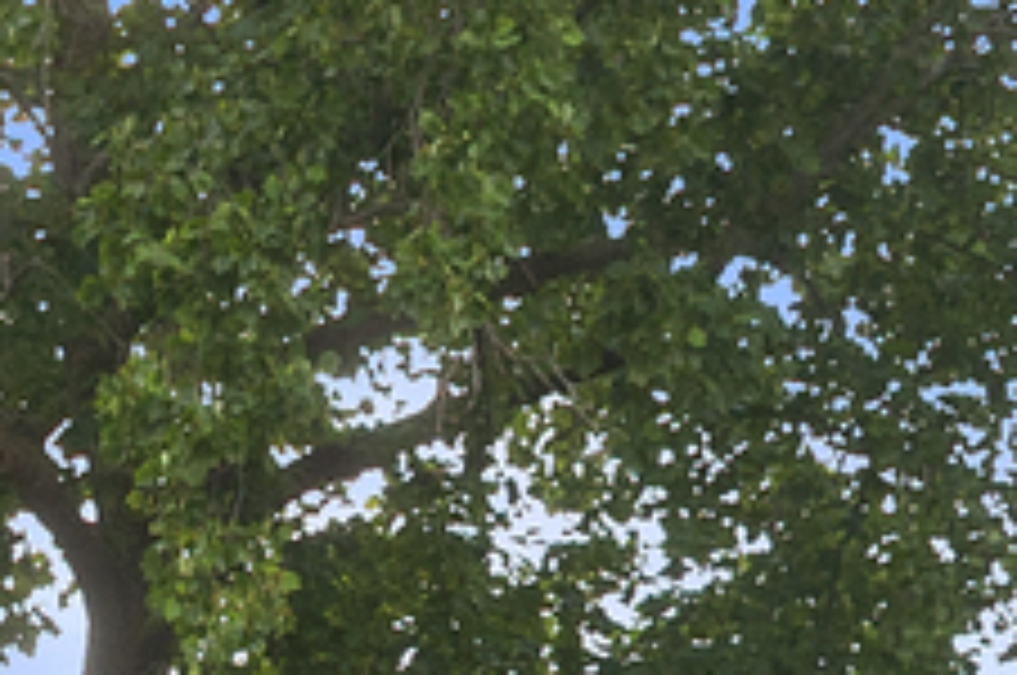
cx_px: -79
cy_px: 2421
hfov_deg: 8.9
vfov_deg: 5.4
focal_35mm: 230
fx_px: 6488
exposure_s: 1/320
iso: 400
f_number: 8
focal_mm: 32
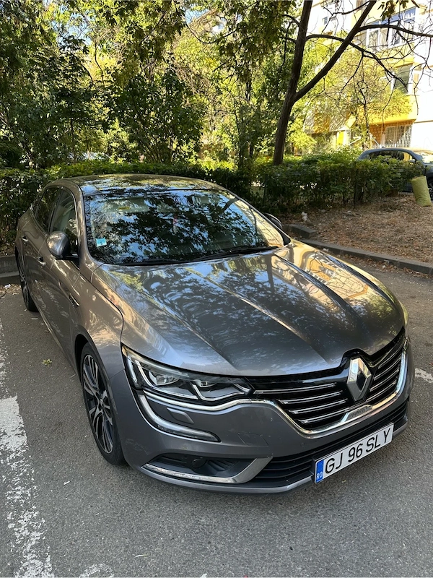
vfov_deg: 71.6
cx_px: 216
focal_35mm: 24
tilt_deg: -15.5
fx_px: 400
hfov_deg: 56.8
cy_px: 289
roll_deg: +0.6
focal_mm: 6.86
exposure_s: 1/257
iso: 80
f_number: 1.78
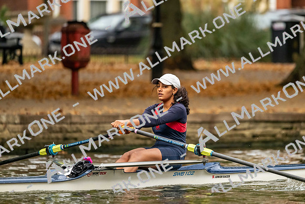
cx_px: 152
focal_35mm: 400
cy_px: 102
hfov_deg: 5.2
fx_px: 3390
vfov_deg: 3.4
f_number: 4.5
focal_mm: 400
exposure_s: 1/2500
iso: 4000
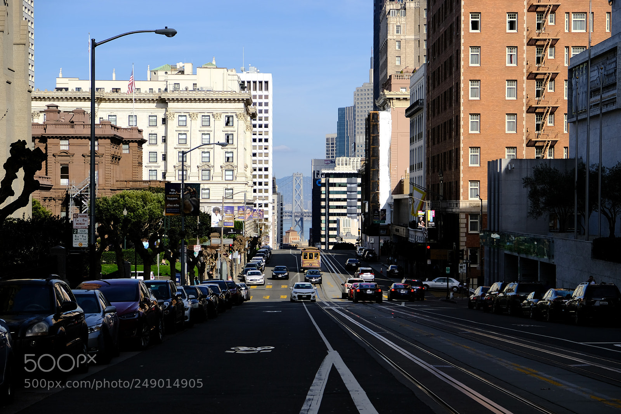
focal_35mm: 83
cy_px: 207
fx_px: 1431
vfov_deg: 16.4
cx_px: 310
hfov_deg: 24.5
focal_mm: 55
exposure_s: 1/750
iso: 200
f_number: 5.6
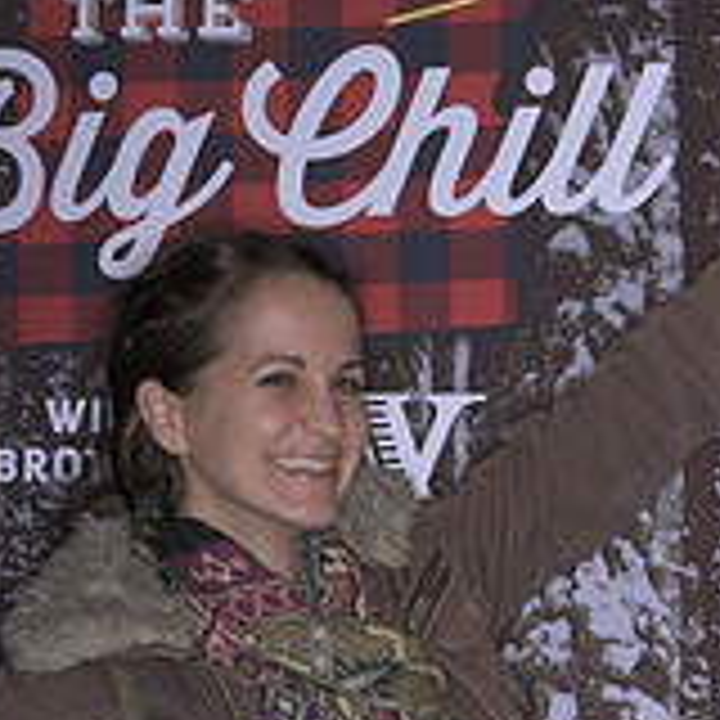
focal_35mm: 108
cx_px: 1107
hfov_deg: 14.9
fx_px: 2541
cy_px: 754
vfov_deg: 15.8
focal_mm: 35
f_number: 11
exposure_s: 1/250
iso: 64
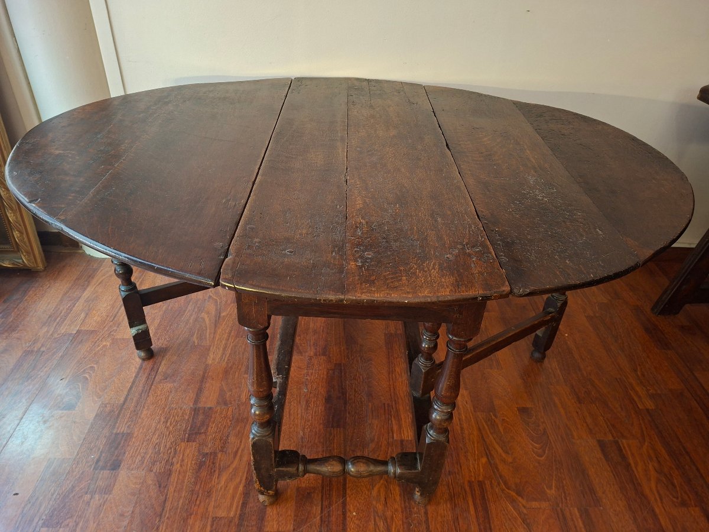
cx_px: 354
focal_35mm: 23
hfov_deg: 73.9
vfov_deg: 58.9
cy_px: 266
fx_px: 471
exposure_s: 1/25
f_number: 1.8
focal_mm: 5.54
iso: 320
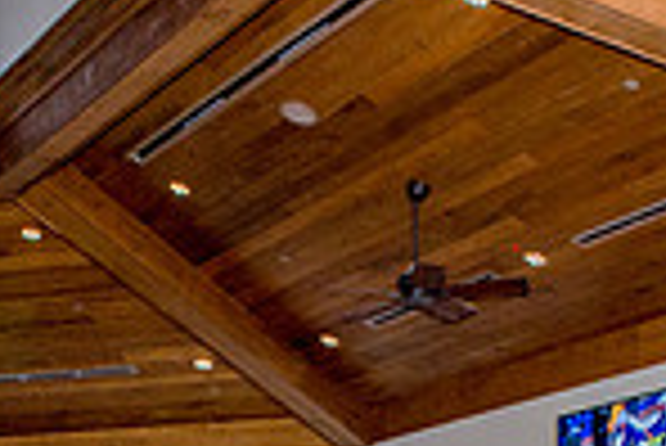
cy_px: 845
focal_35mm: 94
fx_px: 1741
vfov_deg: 13.0
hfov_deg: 21.5
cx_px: 171
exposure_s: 1/80
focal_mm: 24
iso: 1250
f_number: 6.3
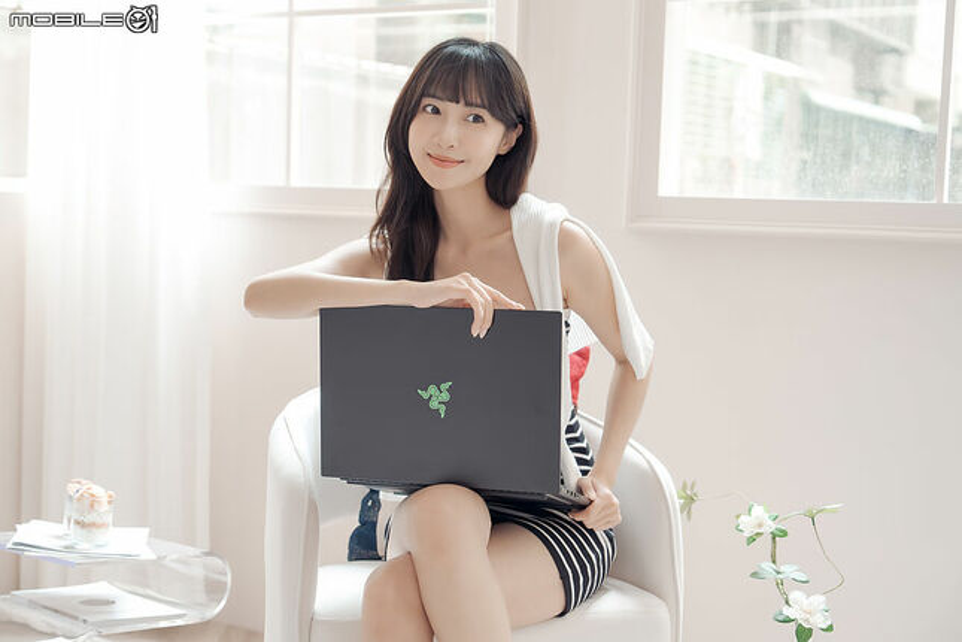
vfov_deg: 25.5
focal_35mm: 53
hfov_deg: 37.5
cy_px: 321
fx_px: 1416
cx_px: 481
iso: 800
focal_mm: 53
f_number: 4
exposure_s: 1/60
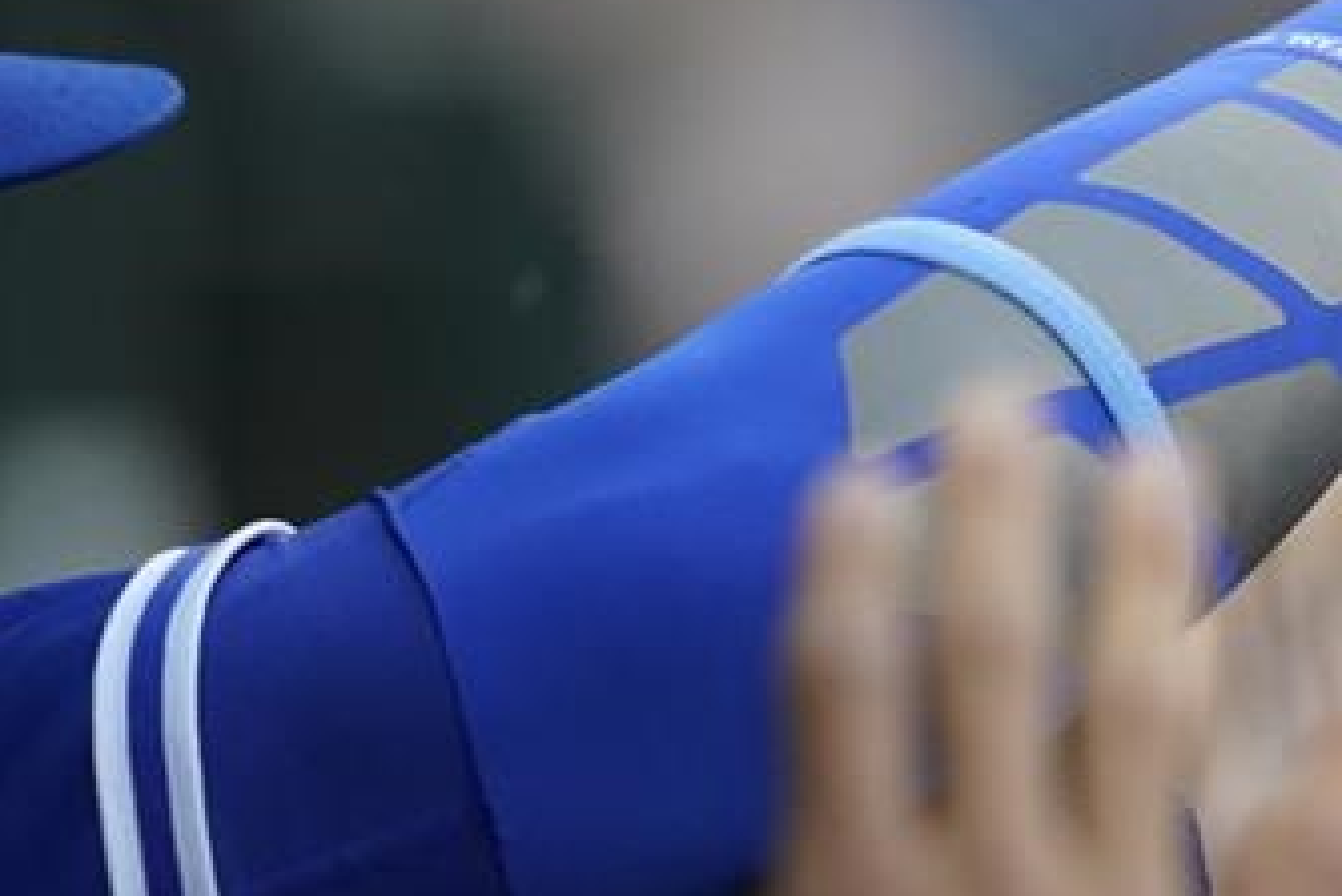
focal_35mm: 1718
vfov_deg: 0.8
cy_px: 1119
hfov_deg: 1.2
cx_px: 1925
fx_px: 64068
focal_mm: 560
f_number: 4
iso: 4000
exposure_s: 1/1250
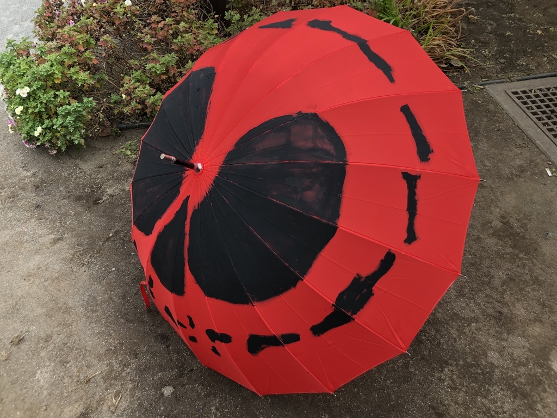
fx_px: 451
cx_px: 278
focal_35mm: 28
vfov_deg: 49.7
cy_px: 209
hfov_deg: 63.4
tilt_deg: -45.9
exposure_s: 1/129
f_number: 1.8
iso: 20
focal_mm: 3.99
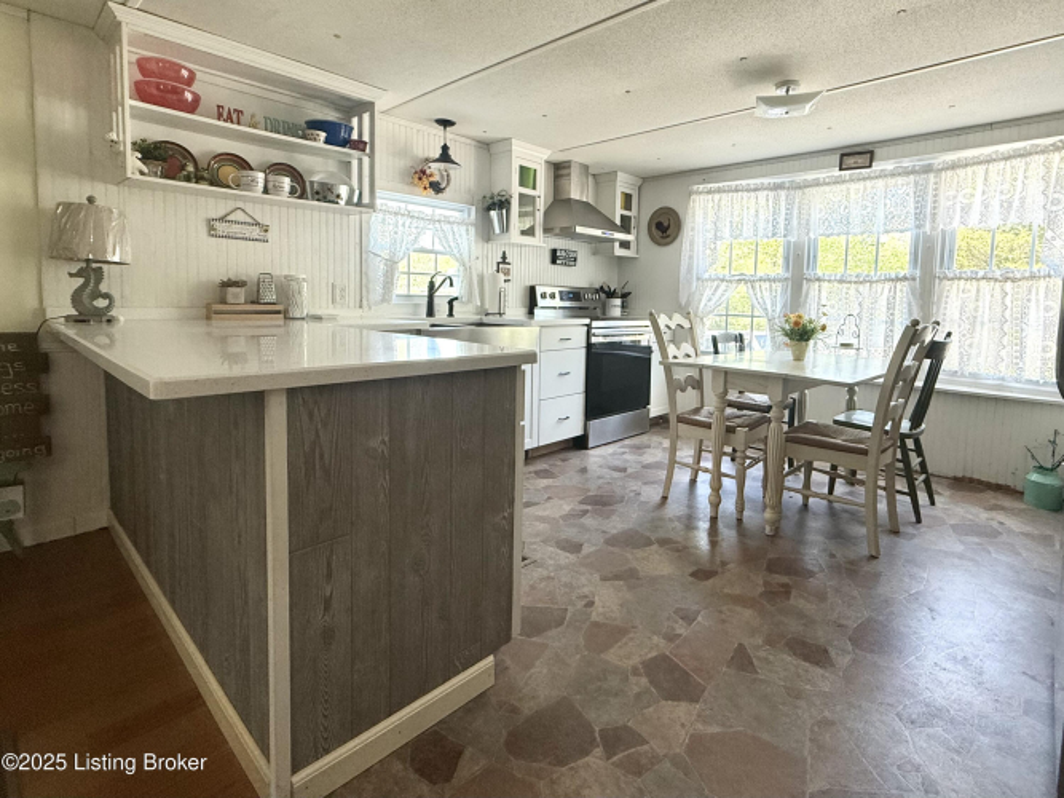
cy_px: 399
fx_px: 430
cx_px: 532
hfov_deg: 102.1
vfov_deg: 85.7
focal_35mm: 14
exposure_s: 1/99
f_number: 2.2
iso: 160
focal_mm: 2.22
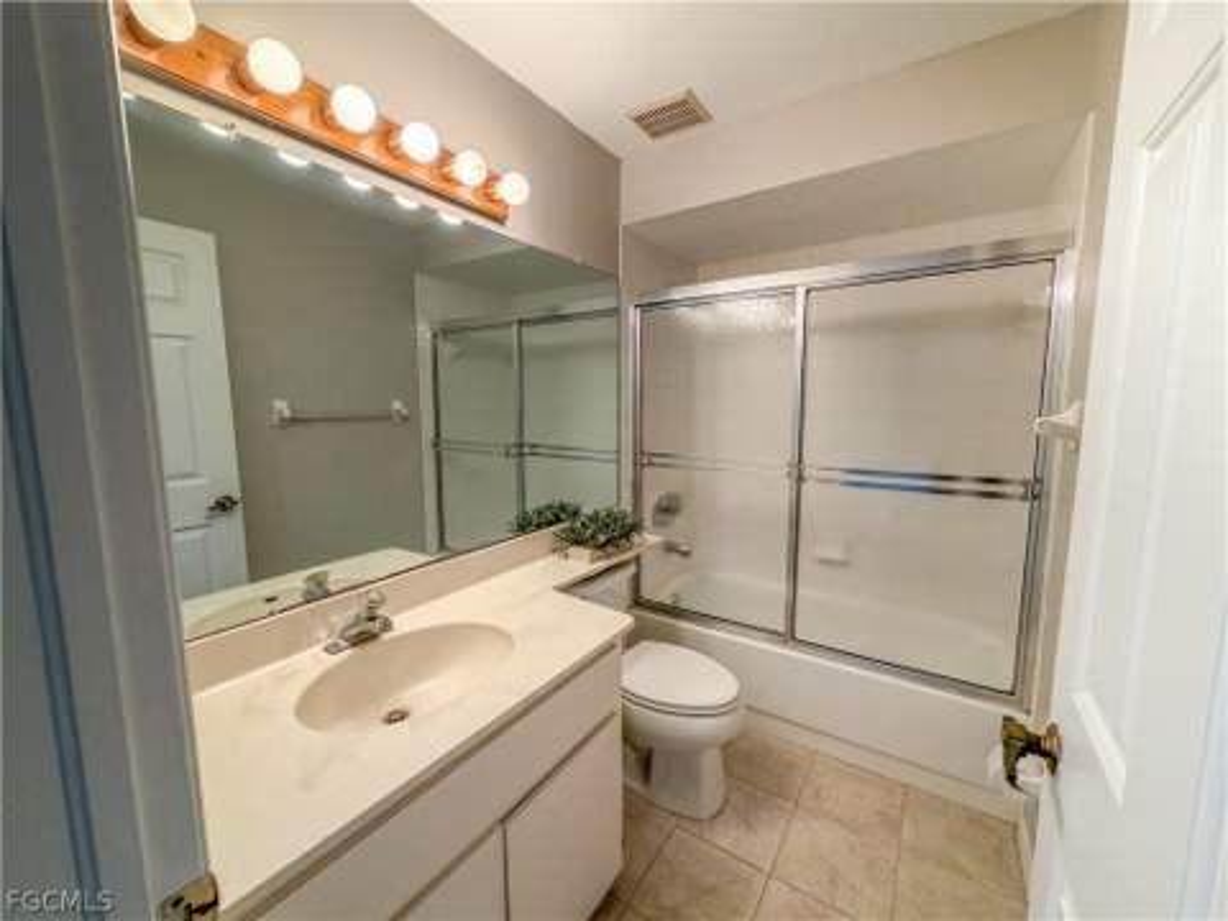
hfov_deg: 102.1
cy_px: 460
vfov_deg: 85.7
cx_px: 614
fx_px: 497
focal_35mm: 14
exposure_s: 1/120
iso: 200
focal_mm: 2.22
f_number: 2.2
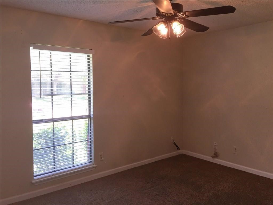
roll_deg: +0.0
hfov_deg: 61.7
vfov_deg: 48.2
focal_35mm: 29
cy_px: 102
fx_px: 229
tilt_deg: -2.6
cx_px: 136
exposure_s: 1/60
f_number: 2.2
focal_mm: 4.15
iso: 40
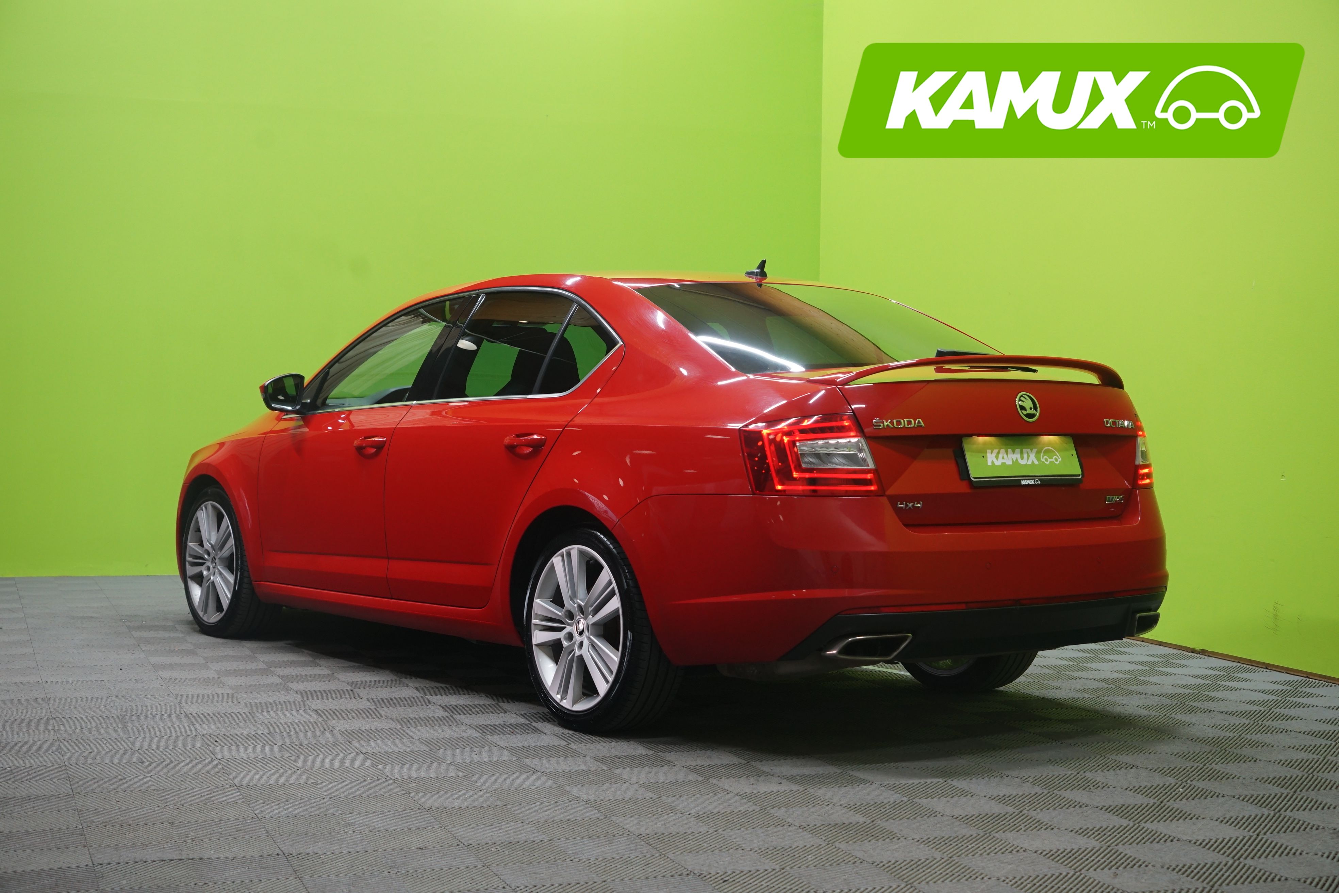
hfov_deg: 38.2
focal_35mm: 52
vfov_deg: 26.0
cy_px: 446
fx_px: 1934
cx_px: 670
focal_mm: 52
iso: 800
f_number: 5.6
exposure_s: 1/25
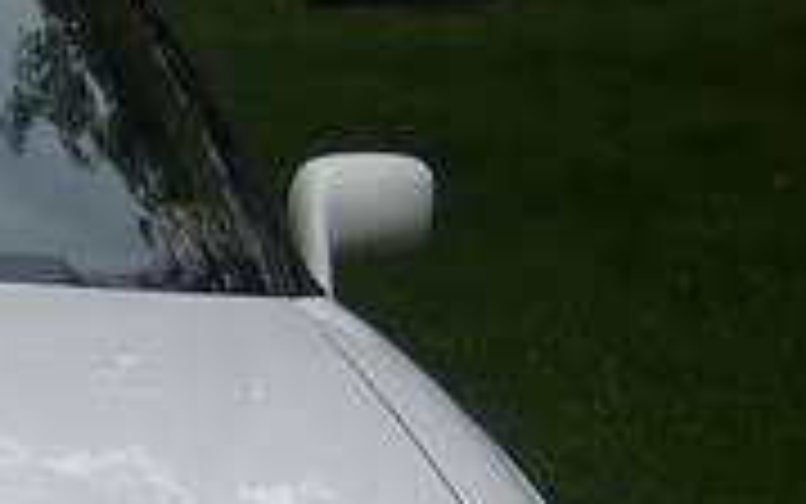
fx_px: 3735
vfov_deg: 7.7
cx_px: -378
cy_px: 526
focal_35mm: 170
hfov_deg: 11.8
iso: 100
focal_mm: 6
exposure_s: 1/712
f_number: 4.7
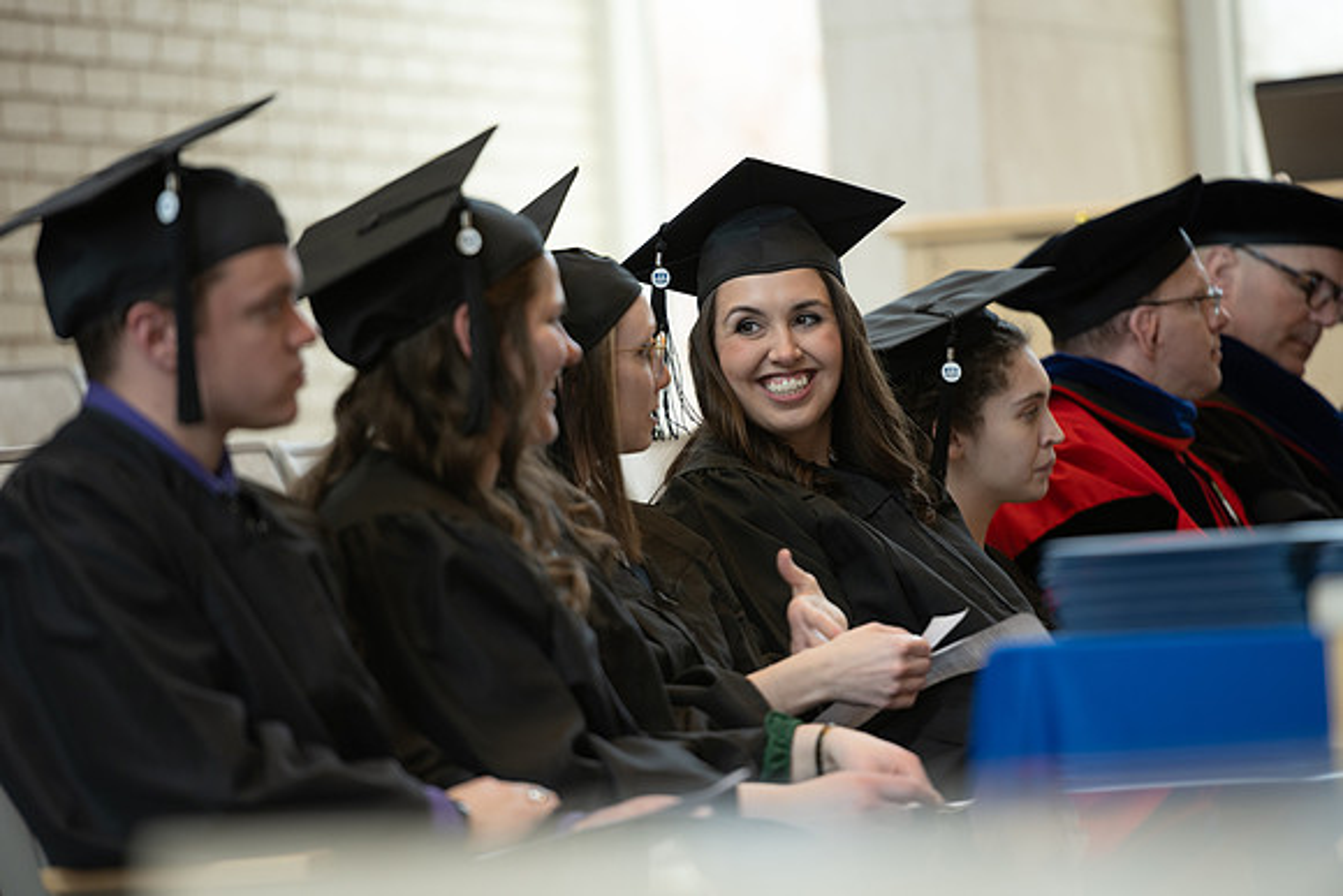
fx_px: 7463
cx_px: 672
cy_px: 448
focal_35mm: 200
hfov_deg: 10.3
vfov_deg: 6.9
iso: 400
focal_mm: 200
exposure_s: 1/250
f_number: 2.8
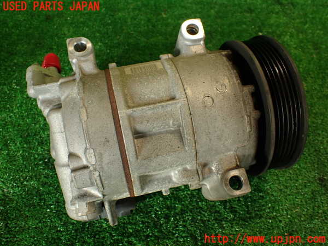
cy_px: 123
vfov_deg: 44.2
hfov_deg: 56.8
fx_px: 303
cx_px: 164
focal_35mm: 32
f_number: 2.4
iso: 200
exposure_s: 1/60
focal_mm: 5.79
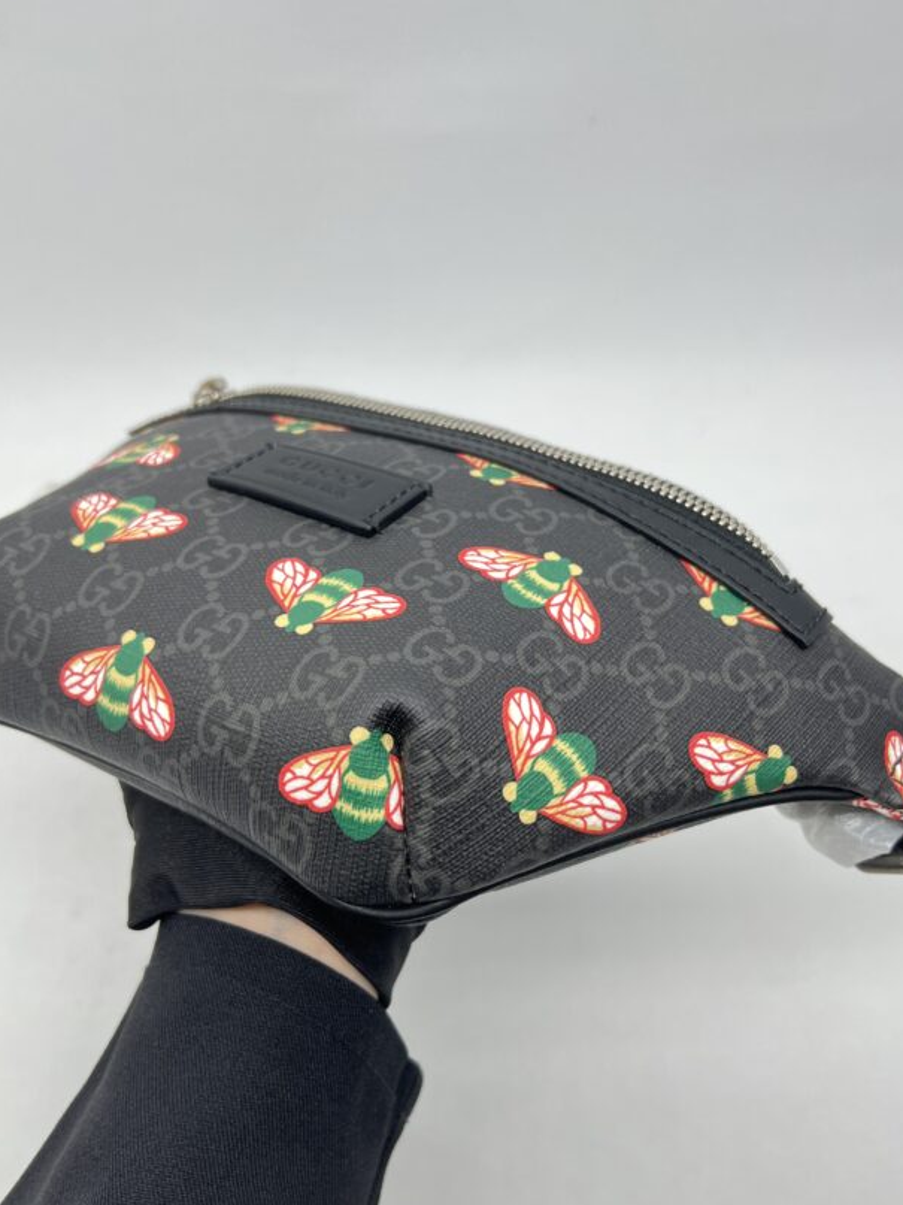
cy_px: 669
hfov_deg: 42.9
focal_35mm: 33
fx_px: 1148
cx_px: 470
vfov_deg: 55.2
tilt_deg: -49.3
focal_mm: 5.7
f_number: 1.5
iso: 40
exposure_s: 1/100
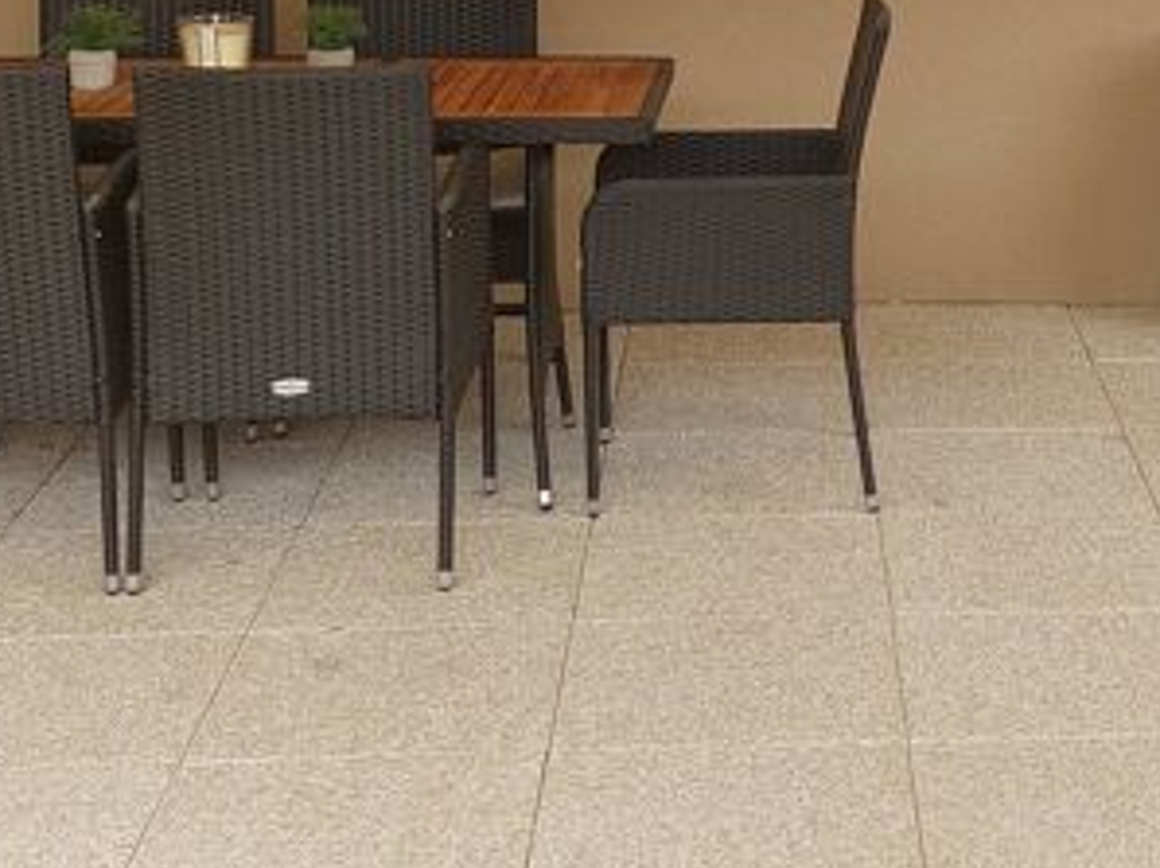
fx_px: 2813
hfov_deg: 23.0
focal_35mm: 84
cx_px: 895
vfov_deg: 17.1
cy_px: -12
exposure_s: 1/141
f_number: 1.8
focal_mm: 5.23
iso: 25
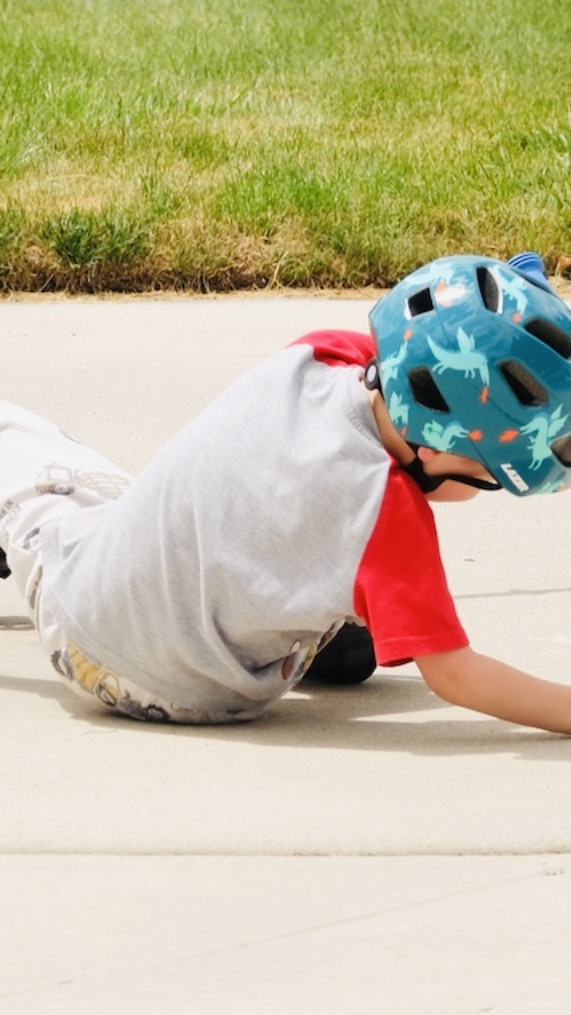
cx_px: 229
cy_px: 505
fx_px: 5599
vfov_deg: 10.4
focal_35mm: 208
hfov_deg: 5.8
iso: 125
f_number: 5
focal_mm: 83.8
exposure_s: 1/480
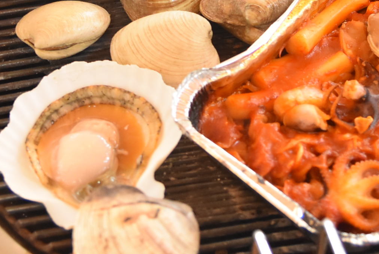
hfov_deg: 17.1
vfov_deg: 11.3
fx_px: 1259
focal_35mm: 119
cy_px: -36
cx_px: 147
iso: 1600
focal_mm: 27
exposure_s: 1/125
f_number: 4
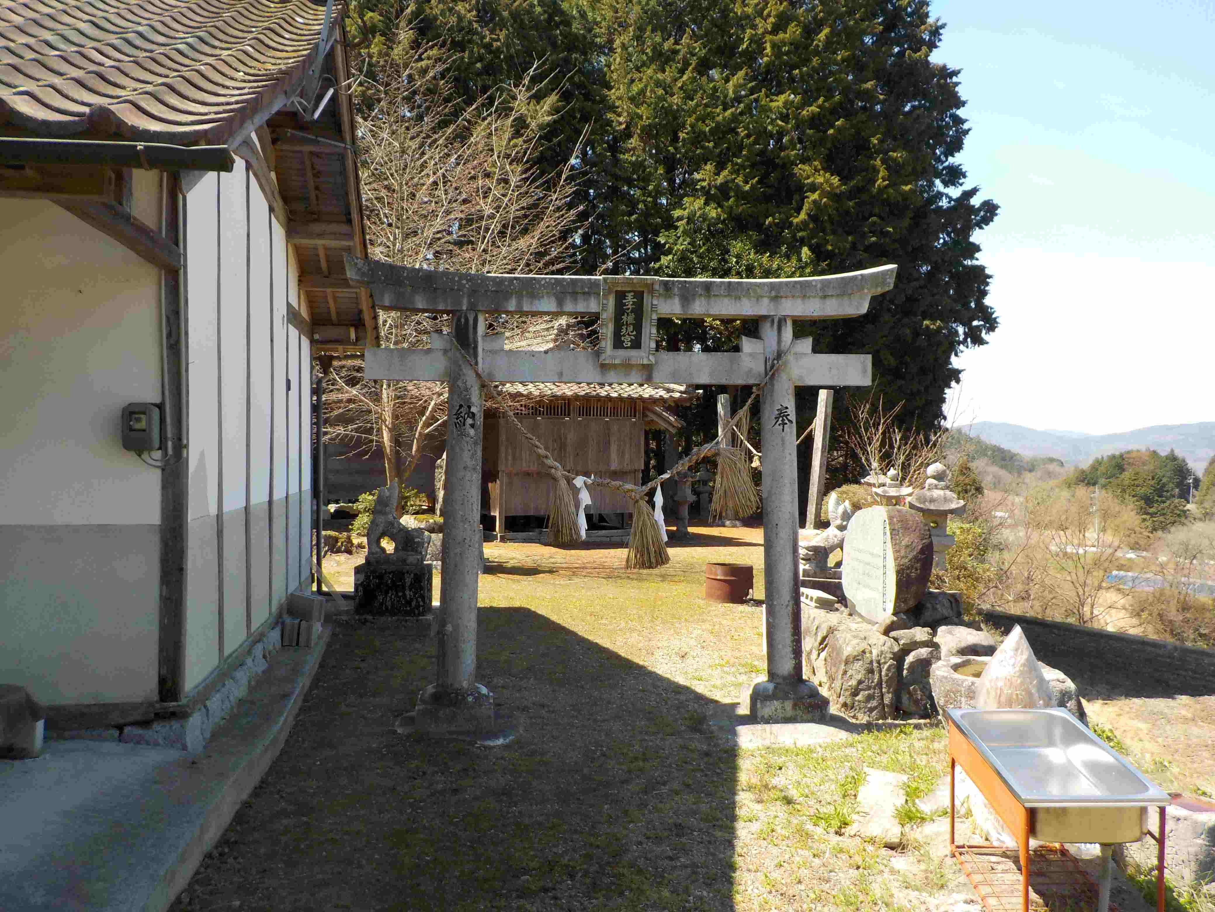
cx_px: 608
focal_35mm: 30
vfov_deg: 46.8
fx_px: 1053
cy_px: 456
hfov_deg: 60.0
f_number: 3.3
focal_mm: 4.1
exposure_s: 1/500
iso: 125
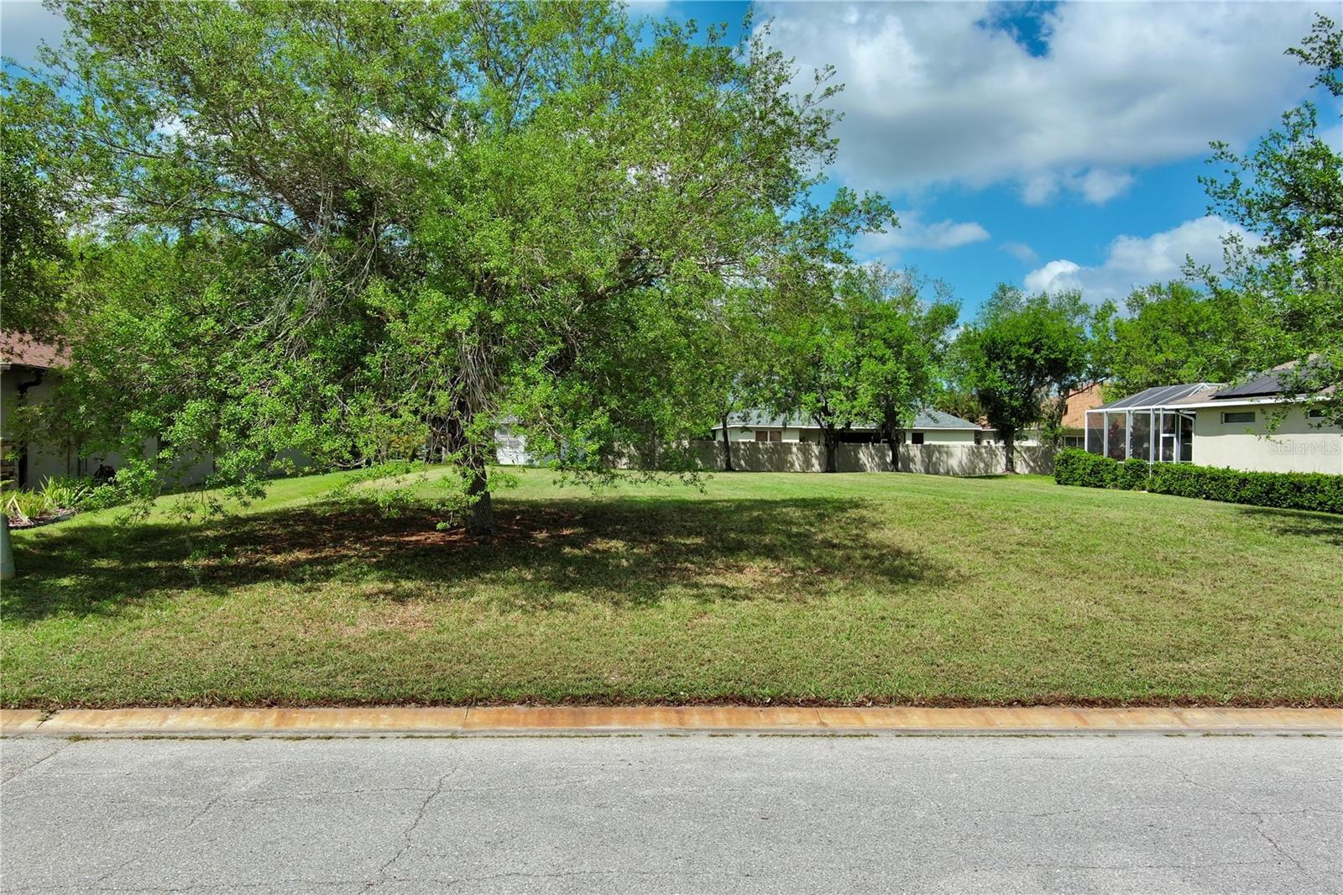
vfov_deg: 44.9
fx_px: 1082
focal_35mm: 29
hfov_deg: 63.7
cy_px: 448
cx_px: 672
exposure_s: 1/400
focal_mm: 10.57
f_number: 9
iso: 100
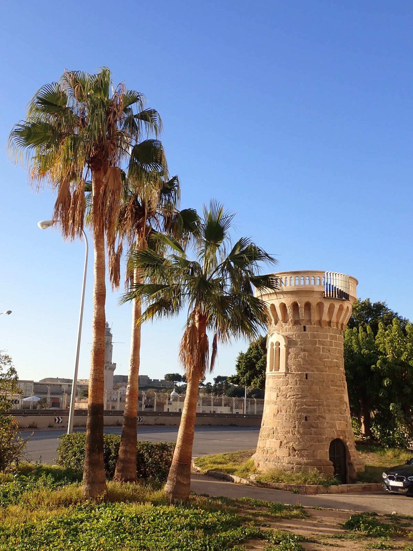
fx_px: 573
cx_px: 206
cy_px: 276
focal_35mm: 36
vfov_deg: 51.4
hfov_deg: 39.7
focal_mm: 6.37
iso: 100
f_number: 3.5
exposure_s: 1/500
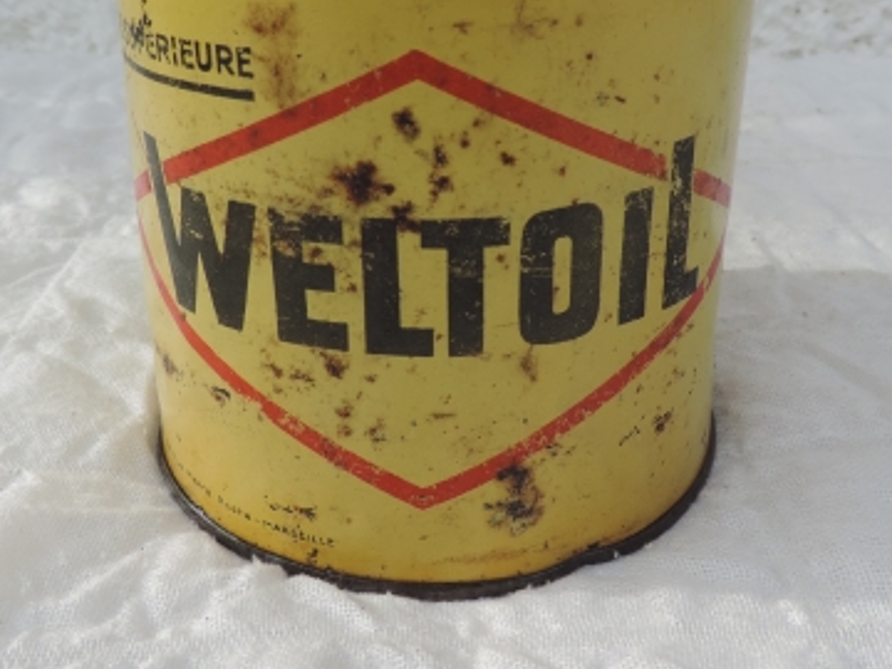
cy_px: 201
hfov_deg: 46.8
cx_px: 411
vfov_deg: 35.5
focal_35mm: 40
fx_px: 1031
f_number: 3
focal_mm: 4.3
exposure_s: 1/640
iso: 80
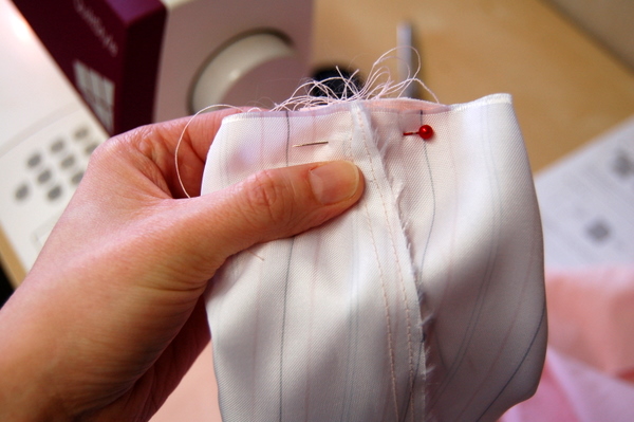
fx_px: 818
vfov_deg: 28.9
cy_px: 211
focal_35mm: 46
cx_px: 317
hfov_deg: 42.4
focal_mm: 31
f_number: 4.5
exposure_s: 1/80
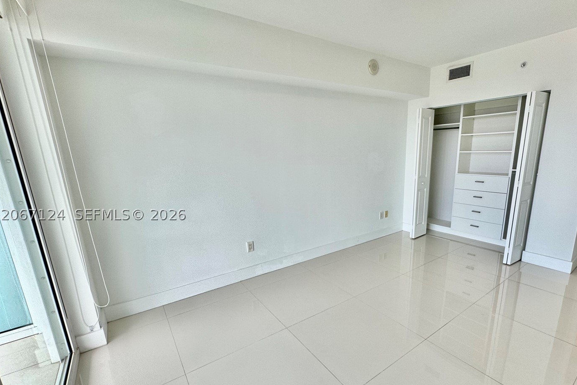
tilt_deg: -13.3
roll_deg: +2.0
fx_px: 273
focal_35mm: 17
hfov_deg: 93.0
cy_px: 214
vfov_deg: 70.2
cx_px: 315
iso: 64
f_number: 2.2
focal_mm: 2.22
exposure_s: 1/120
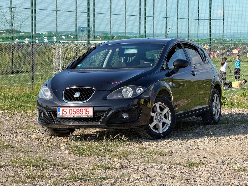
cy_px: 93
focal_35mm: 100
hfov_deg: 19.6
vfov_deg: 14.8
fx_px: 716
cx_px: 124
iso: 50
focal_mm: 16.89
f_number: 2.8
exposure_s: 1/564
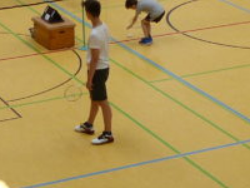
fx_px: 924
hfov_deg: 15.4
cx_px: 112
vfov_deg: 11.6
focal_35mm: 128
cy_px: 110
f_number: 2.8
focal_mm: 4.5
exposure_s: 1/100
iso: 100
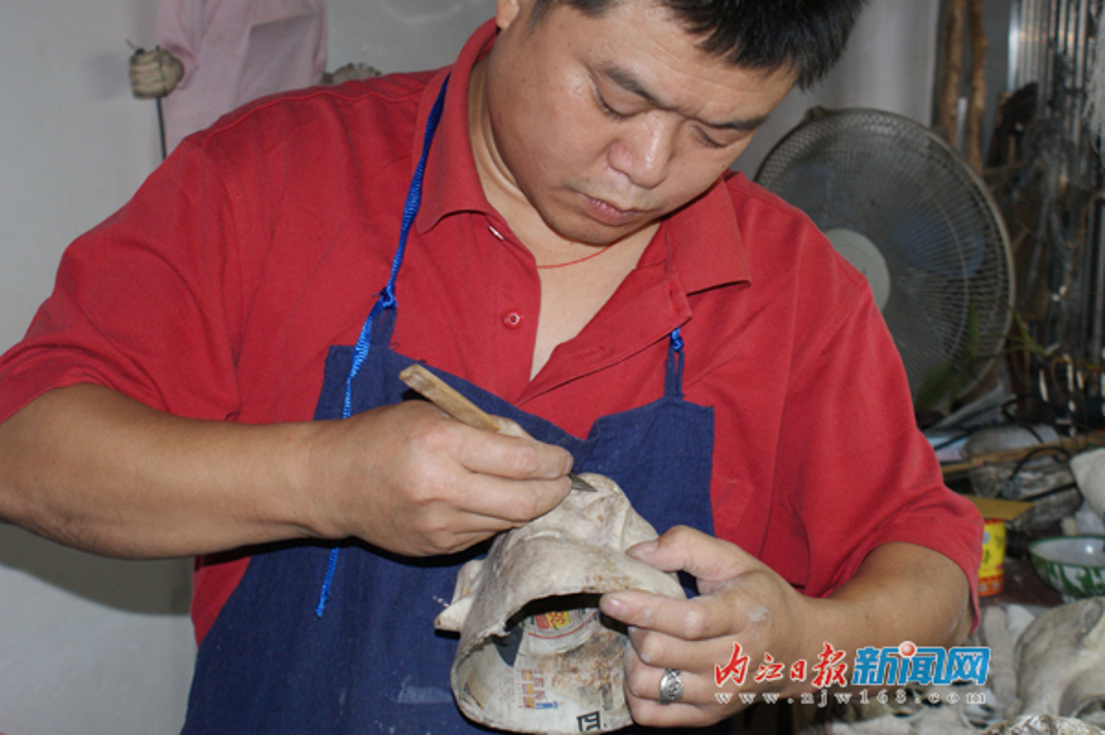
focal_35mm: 52
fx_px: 1610
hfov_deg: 37.9
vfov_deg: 25.7
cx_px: 552
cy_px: 368
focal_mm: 35
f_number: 5.6
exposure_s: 1/60
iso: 400
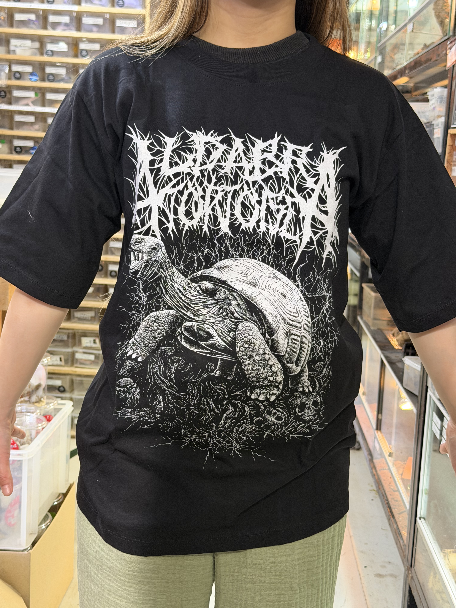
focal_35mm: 48
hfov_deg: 30.3
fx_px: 843
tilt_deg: -10.1
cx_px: 228
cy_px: 304
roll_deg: -2.6
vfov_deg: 39.7
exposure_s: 1/50
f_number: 1.78
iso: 250
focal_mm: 6.76
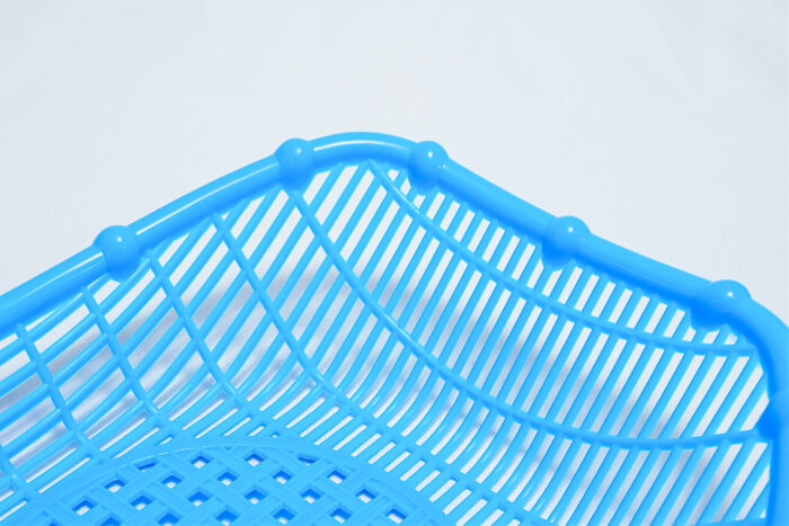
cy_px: 263
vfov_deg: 26.0
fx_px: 1140
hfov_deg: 38.2
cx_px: 394
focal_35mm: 52
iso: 2500
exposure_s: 1/160
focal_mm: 35
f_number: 9
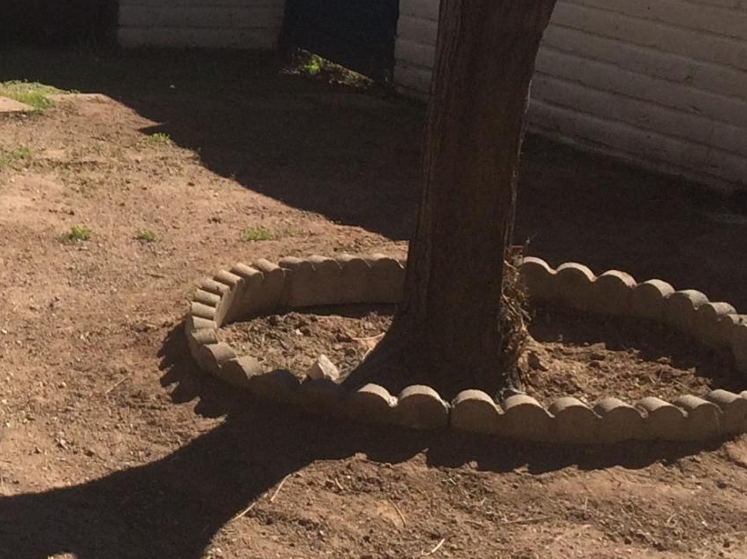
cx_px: -182
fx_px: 2222
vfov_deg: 14.0
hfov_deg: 18.0
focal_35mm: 103
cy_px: -71
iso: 32
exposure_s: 1/2160
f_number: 2.2
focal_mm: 4.15
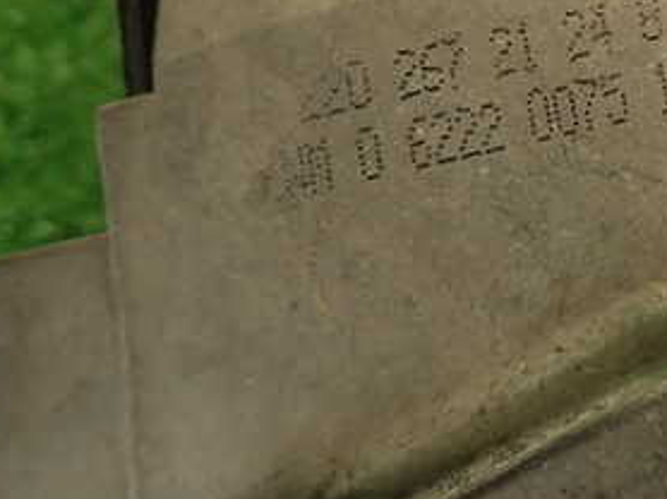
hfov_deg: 32.3
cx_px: 691
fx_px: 1040
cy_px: 50
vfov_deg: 26.1
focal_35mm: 54
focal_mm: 4.5
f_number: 2
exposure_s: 1/60
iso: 200
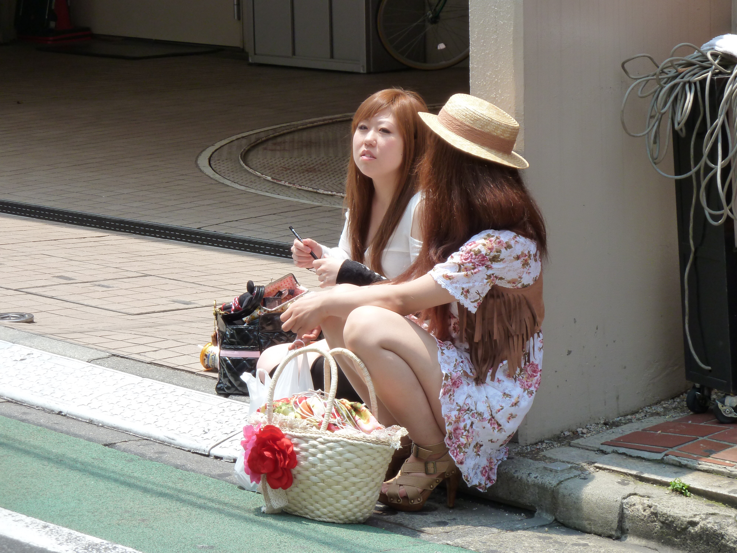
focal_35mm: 137
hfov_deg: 14.4
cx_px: 368
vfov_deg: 10.8
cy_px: 276
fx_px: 2917
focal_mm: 22.5
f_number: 4.5
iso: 125
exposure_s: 1/320
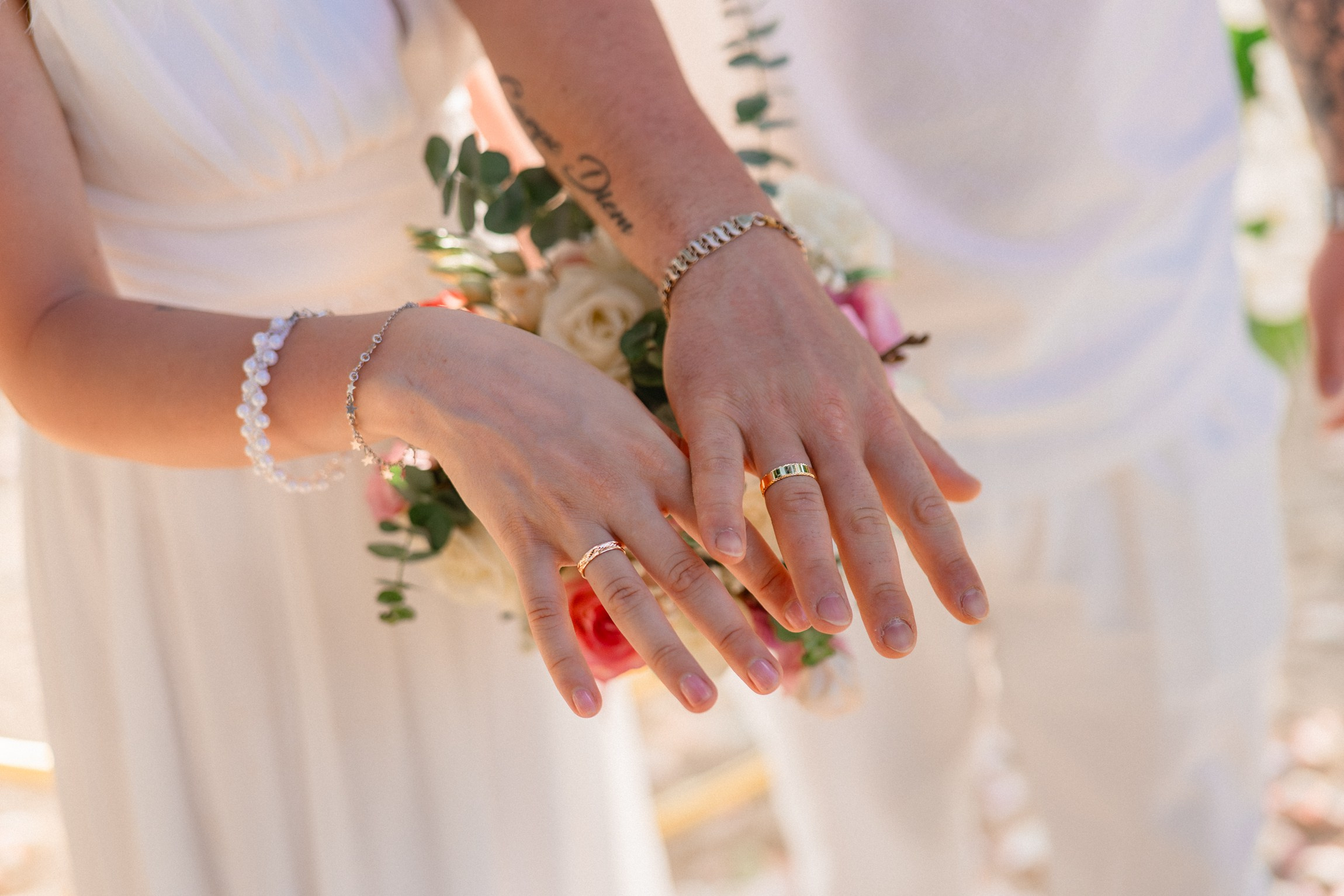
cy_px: 448
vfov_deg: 27.0
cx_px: 672
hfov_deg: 39.6
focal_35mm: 50
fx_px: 1866
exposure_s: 1/3200
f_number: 2.2
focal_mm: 50
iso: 800
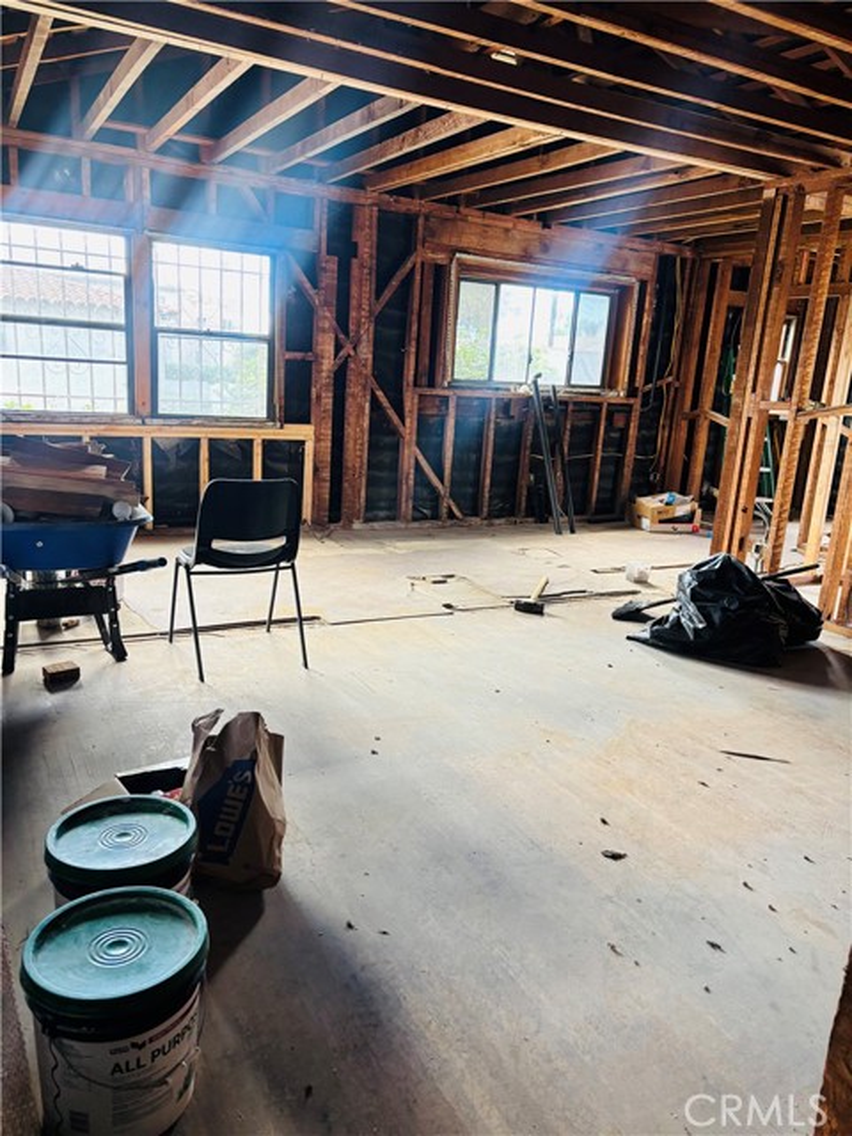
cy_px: 568
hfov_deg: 53.1
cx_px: 426
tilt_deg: -11.2
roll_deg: -3.6
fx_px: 853
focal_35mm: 26
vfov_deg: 67.3
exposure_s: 1/78
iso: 125
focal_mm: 5.96
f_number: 1.6
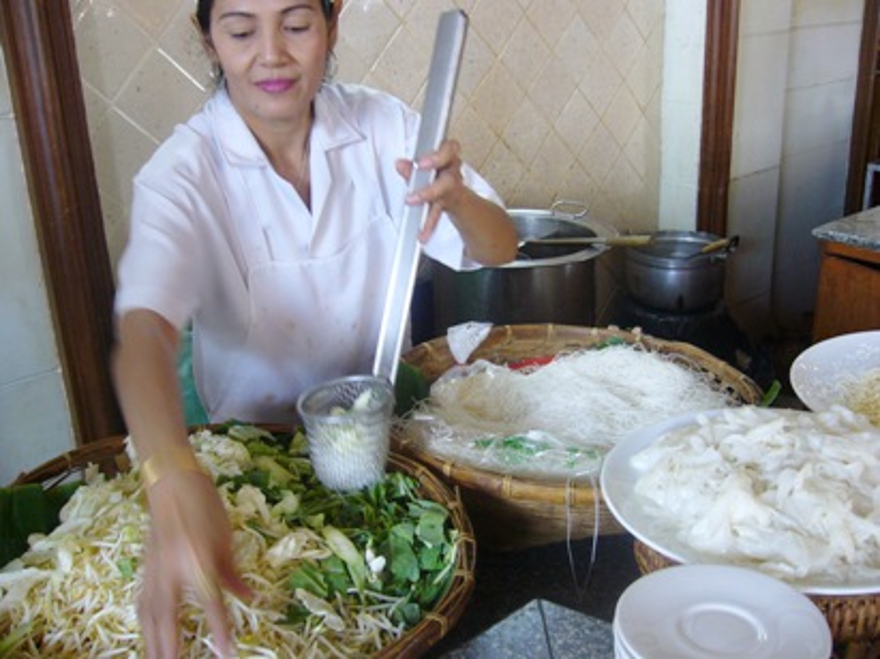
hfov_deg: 52.6
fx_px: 890
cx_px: 440
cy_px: 330
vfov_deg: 40.7
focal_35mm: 35
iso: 125
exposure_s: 1/15
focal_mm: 5.8
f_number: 2.8
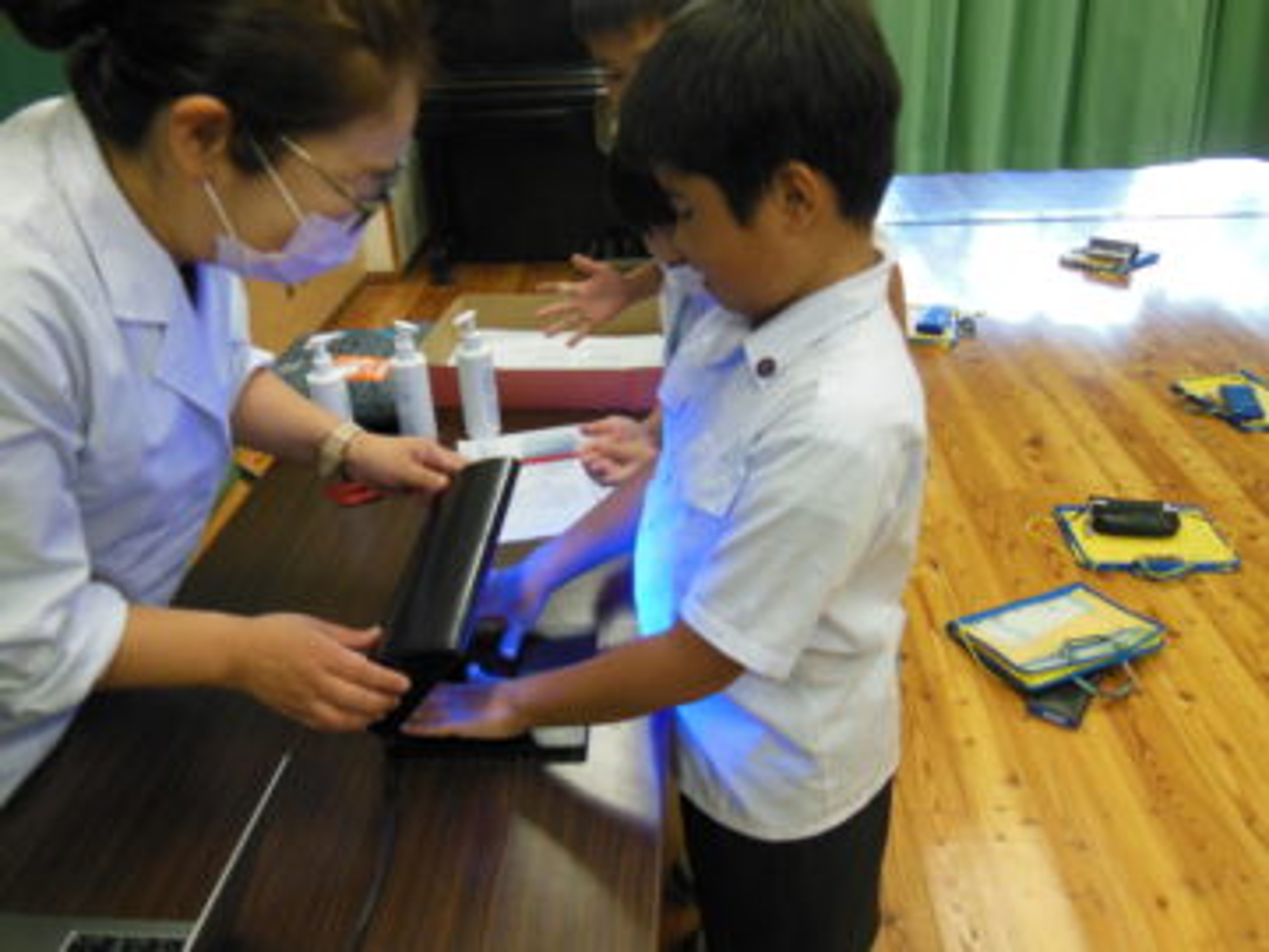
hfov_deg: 61.7
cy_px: 476
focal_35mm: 29
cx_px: 634
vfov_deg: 48.2
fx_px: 1063
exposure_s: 1/50
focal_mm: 5.2
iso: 400
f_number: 3.7
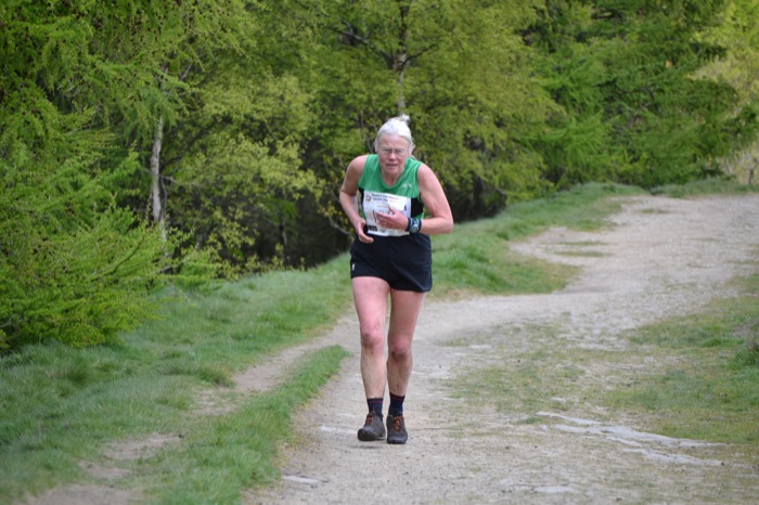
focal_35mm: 174
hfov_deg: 11.8
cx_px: 380
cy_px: 252
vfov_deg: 7.9
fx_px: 3667
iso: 400
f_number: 4.8
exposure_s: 1/800
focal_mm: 116
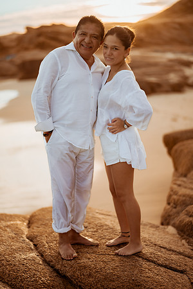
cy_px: 144
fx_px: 466
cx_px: 96
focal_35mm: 58
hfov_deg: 23.4
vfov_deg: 34.5
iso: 80
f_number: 1.4
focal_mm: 58
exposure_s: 1/3200
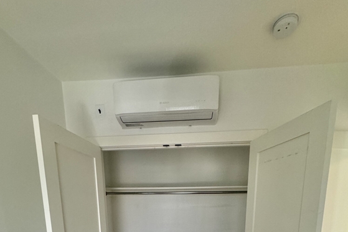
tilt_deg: -10.0
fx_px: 193
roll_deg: +0.0
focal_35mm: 20
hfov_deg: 84.0
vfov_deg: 50.1
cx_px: 171
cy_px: 233
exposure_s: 1/120
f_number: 2.2
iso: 250
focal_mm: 2.22
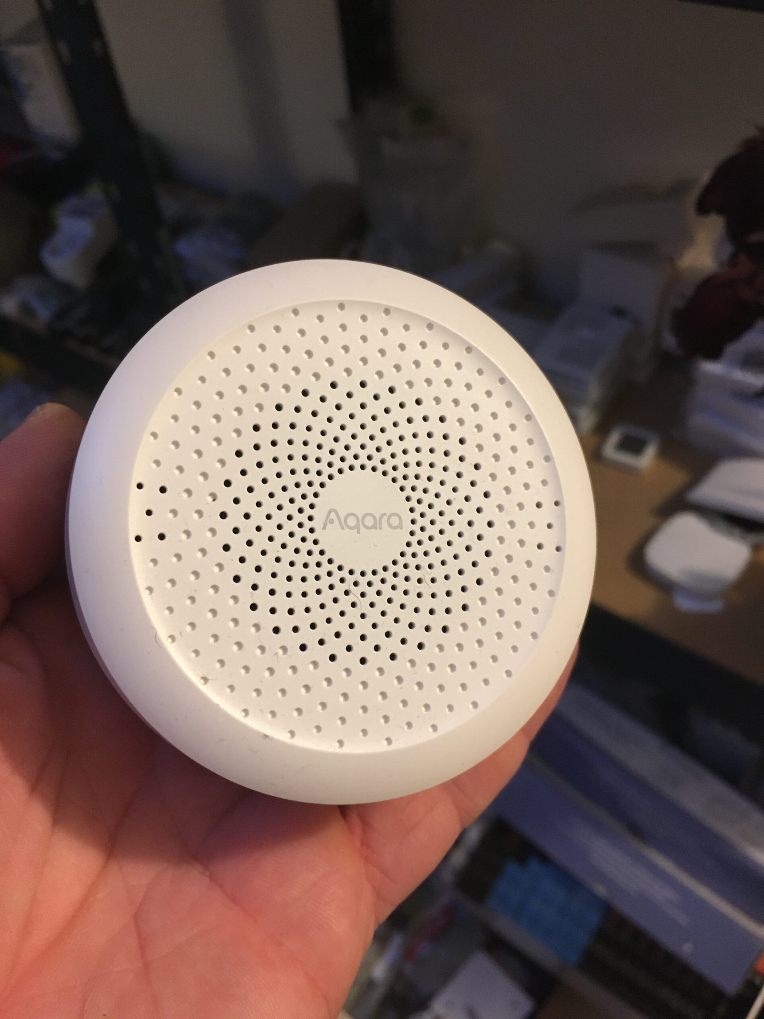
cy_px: 510
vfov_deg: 61.7
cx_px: 382
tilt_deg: -48.7
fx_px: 853
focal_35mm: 29
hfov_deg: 48.2
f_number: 2.2
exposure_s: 1/33
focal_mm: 4.15
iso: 200
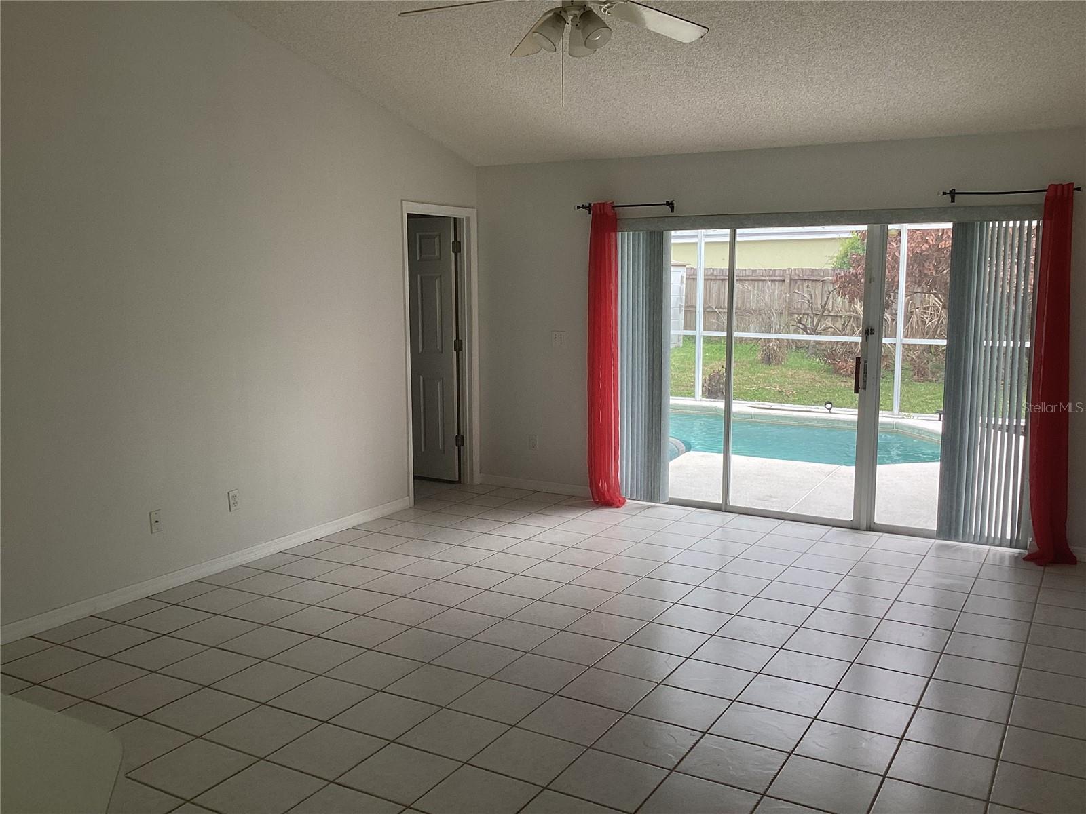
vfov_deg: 45.4
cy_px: 407
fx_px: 973
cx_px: 543
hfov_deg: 58.4
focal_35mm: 31
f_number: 2.4
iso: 64
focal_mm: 3.3
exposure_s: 1/120
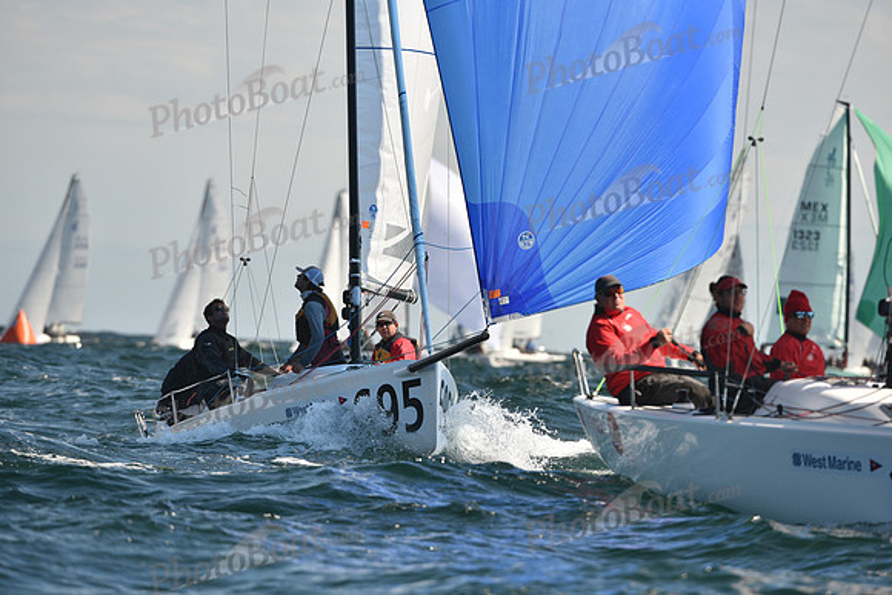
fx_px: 9913
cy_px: 298
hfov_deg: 5.2
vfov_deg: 3.4
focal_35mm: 400
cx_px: 446
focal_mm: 400
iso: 250
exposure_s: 1/1250
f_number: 6.3
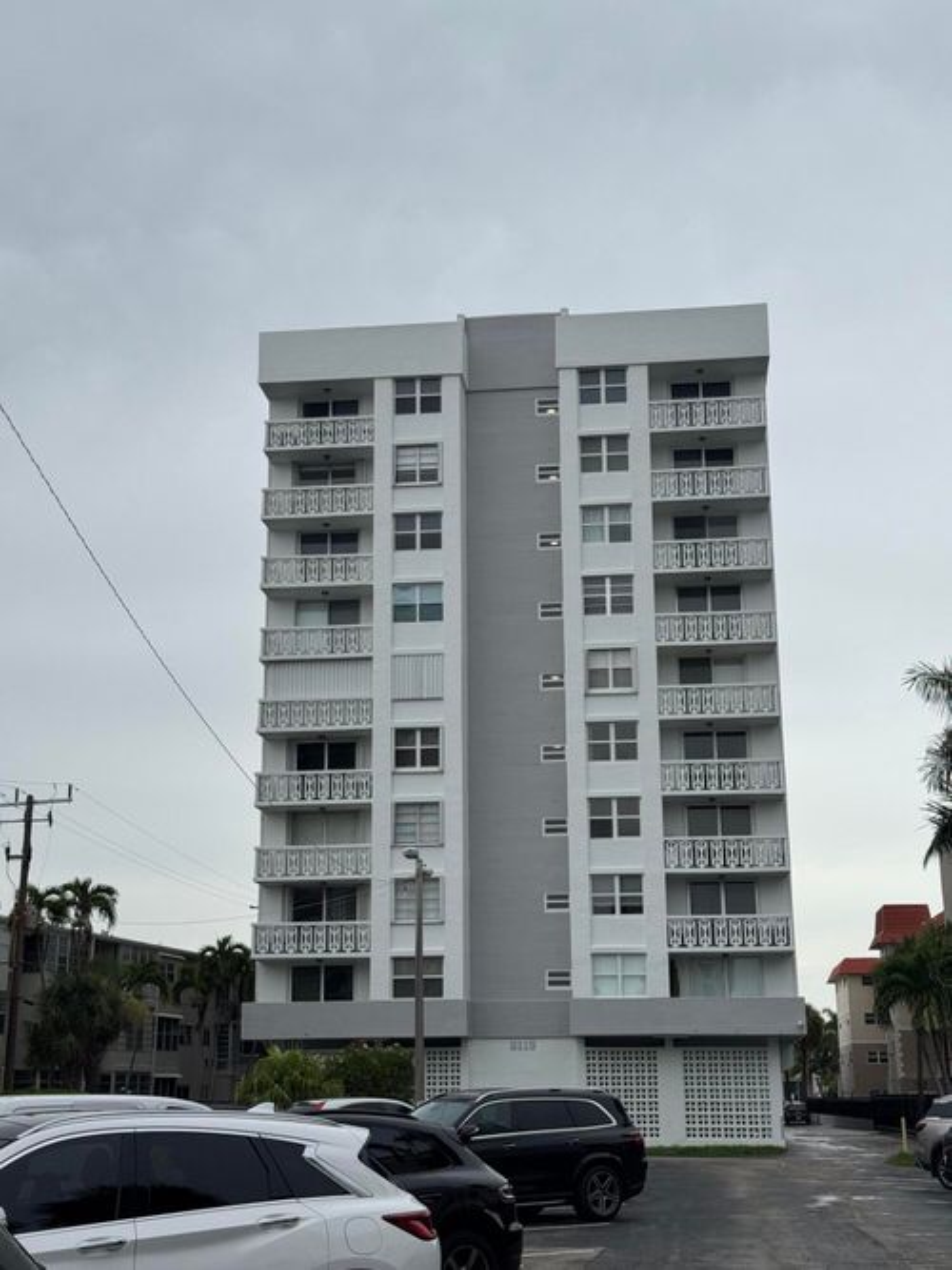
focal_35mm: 48
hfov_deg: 30.3
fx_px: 1761
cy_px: 635
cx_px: 476
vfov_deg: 39.7
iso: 64
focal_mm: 6.76
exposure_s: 1/3817
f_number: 1.78
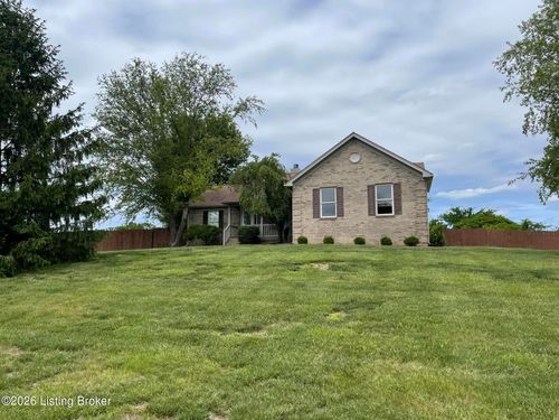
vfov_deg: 53.1
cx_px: 280
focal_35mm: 26
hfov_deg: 67.3
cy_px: 210
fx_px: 420
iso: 32
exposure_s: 1/4651
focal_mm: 4.2
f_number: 1.6
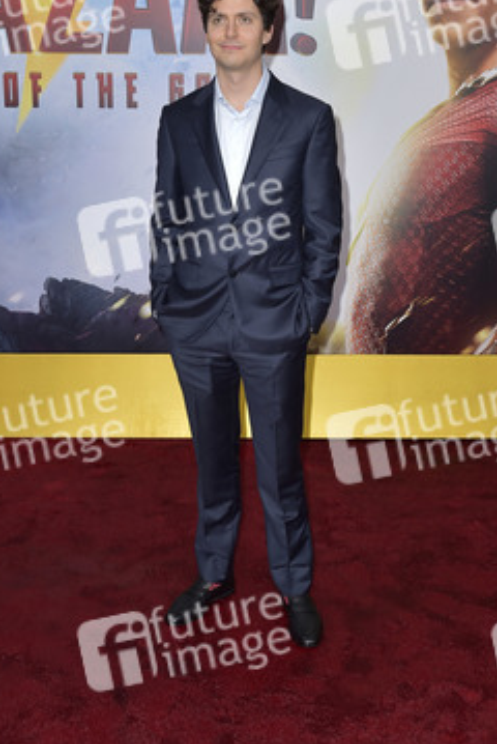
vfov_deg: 49.4
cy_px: 332
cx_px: 245
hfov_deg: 34.3
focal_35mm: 39
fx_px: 806
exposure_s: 1/250
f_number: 6.3
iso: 400
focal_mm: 35
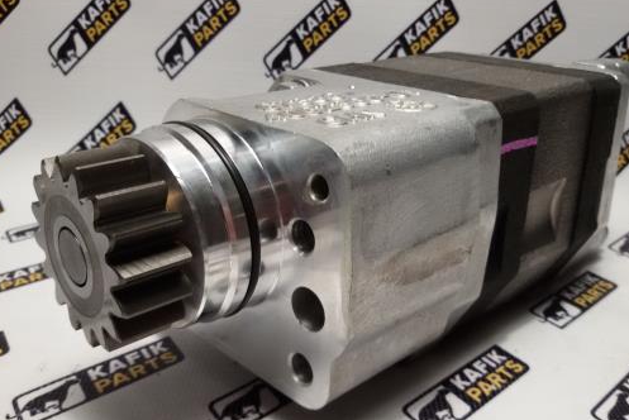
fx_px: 612
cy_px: 245
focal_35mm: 35
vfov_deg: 37.8
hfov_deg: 54.4
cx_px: 332
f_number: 2.4
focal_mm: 2.93
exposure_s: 1/33
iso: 80
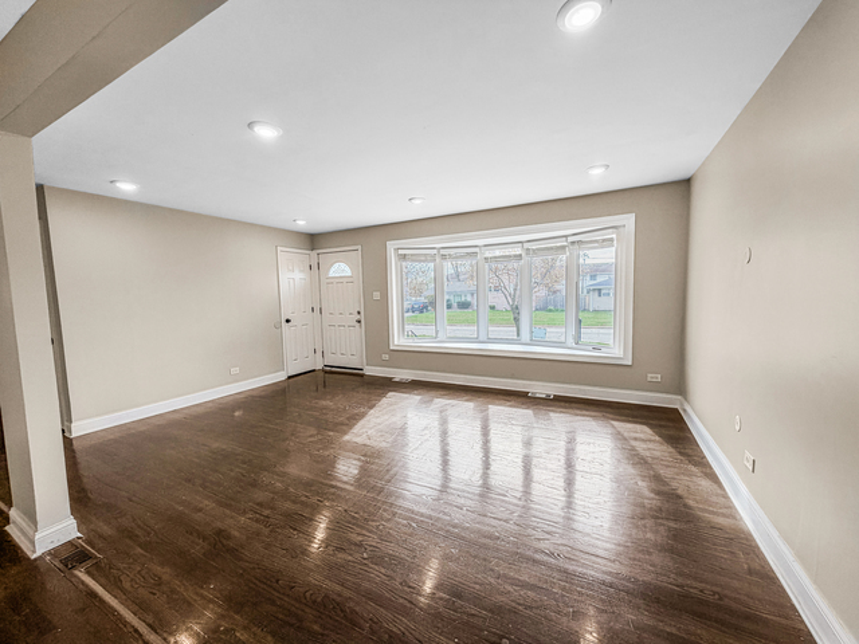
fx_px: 347
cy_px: 322
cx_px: 430
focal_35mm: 14
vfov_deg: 85.7
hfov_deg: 102.1
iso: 64
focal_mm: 2.22
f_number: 2.2
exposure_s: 1/120
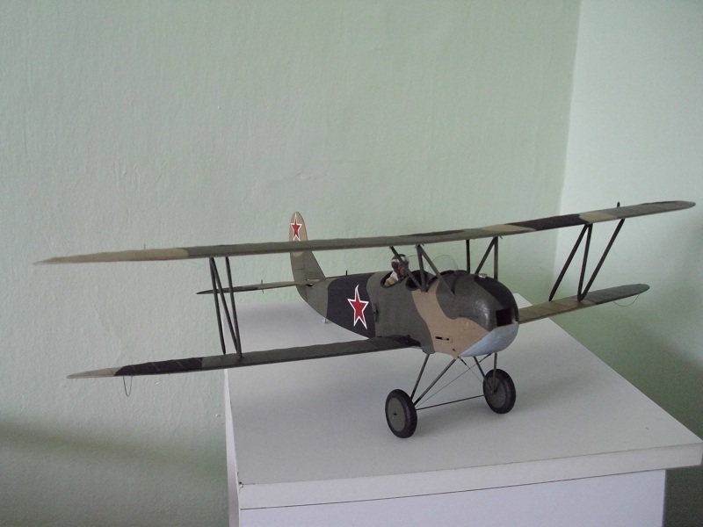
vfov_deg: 40.7
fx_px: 711
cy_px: 264
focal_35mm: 35
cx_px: 352
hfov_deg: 52.6
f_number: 3
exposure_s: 1/60
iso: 800
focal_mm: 6.2
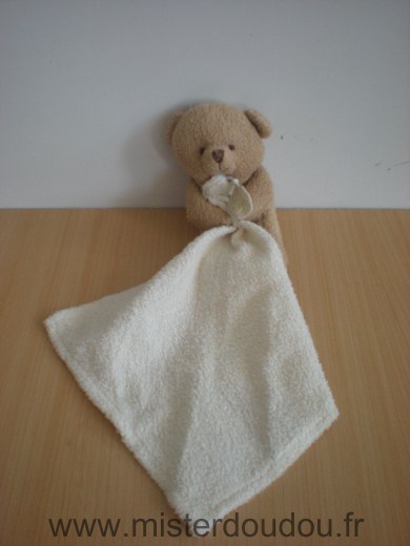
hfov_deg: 37.7
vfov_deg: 49.0
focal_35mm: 38
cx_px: 205
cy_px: 273
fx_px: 600
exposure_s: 1/59.8
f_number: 3.1
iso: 175
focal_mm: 6.3
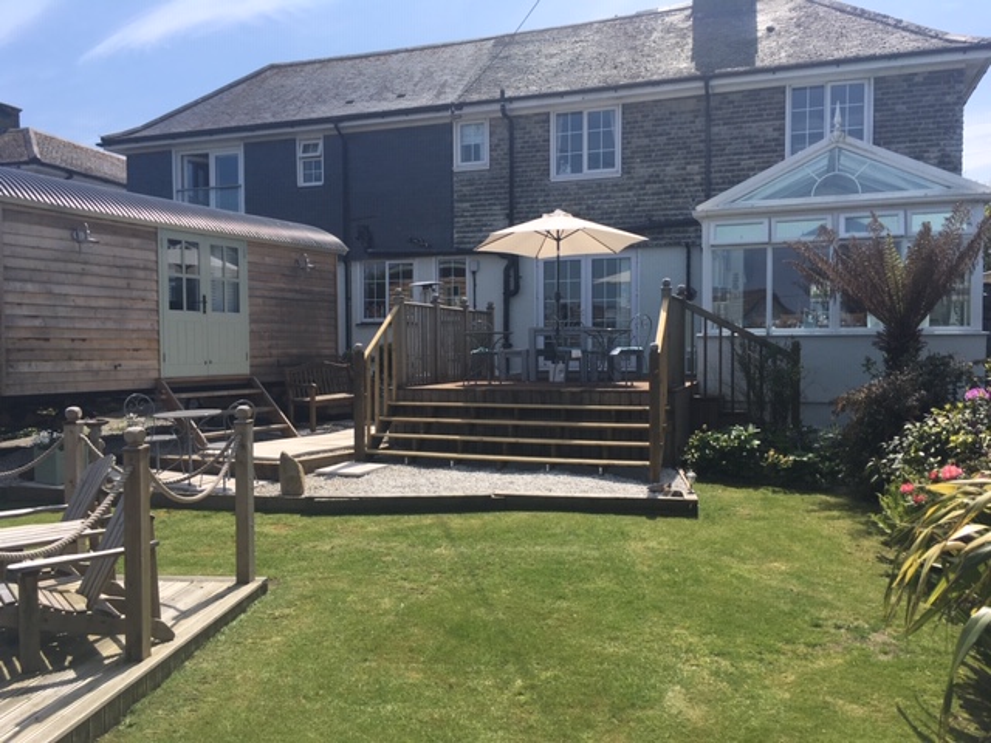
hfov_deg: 61.7
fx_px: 830
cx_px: 496
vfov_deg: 48.2
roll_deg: +0.2
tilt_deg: +1.4
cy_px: 372
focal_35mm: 29
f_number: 2.2
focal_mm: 4.15
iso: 25
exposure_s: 1/1538
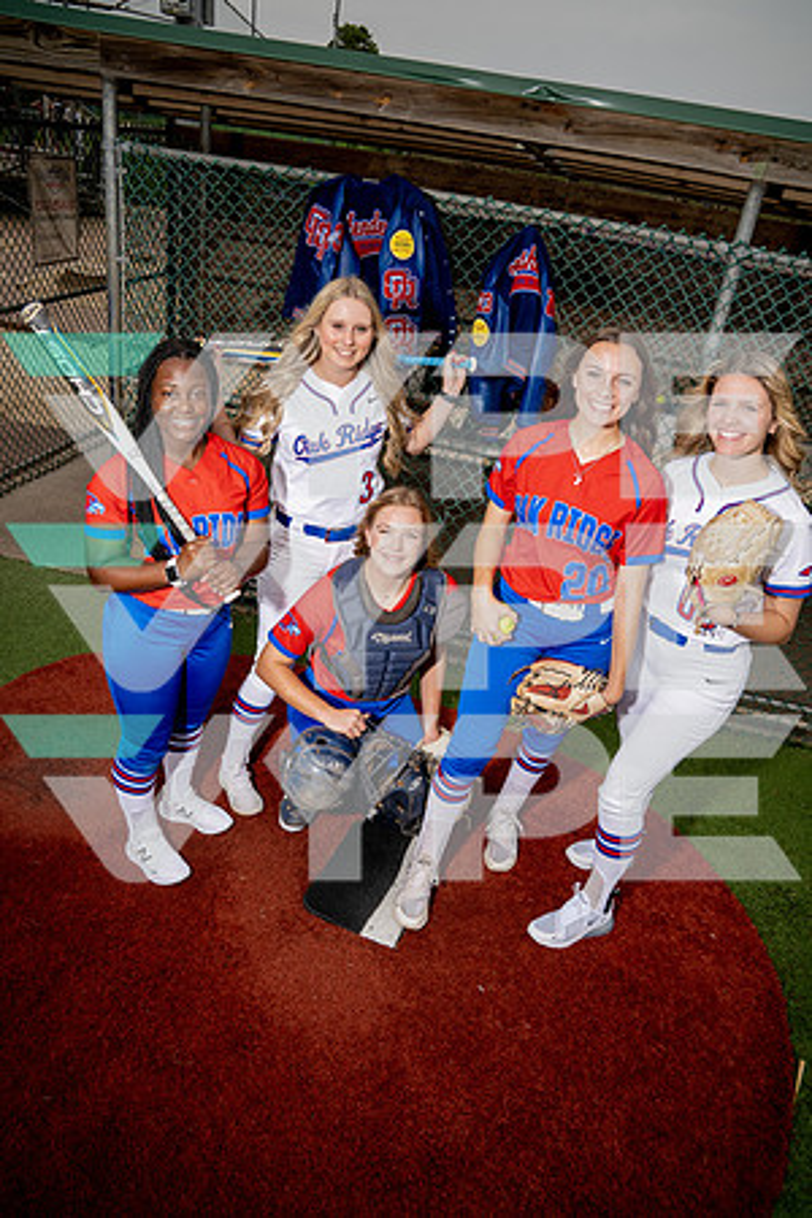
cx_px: 406
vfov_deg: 73.7
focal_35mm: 24
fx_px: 812
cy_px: 609
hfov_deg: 53.1
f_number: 8
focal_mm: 24
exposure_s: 1/250
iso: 100
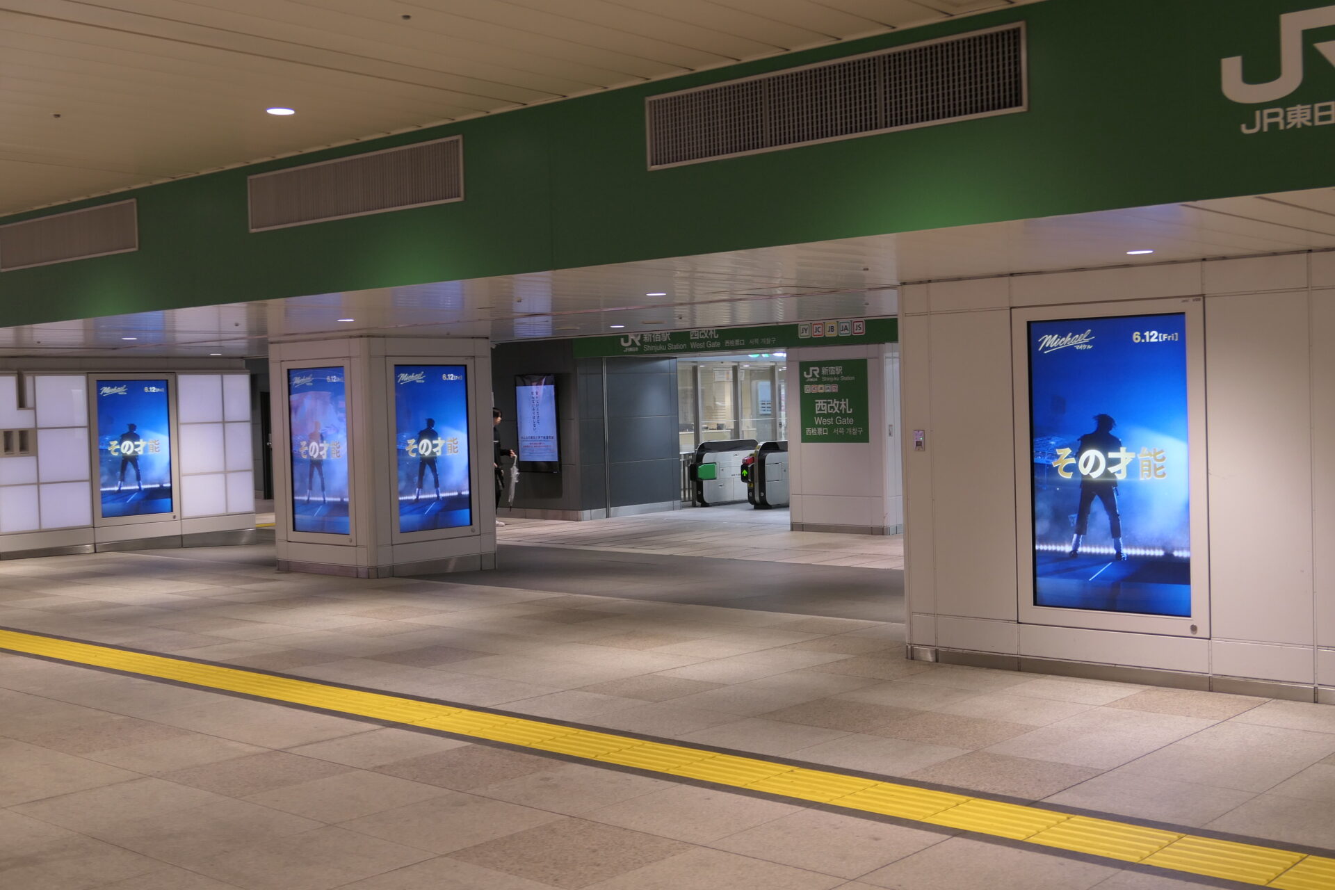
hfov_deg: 48.5
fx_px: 1483
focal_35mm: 40
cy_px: 445
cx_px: 668
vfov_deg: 33.4
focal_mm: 14.6
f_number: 2.8
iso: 250
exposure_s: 1/80
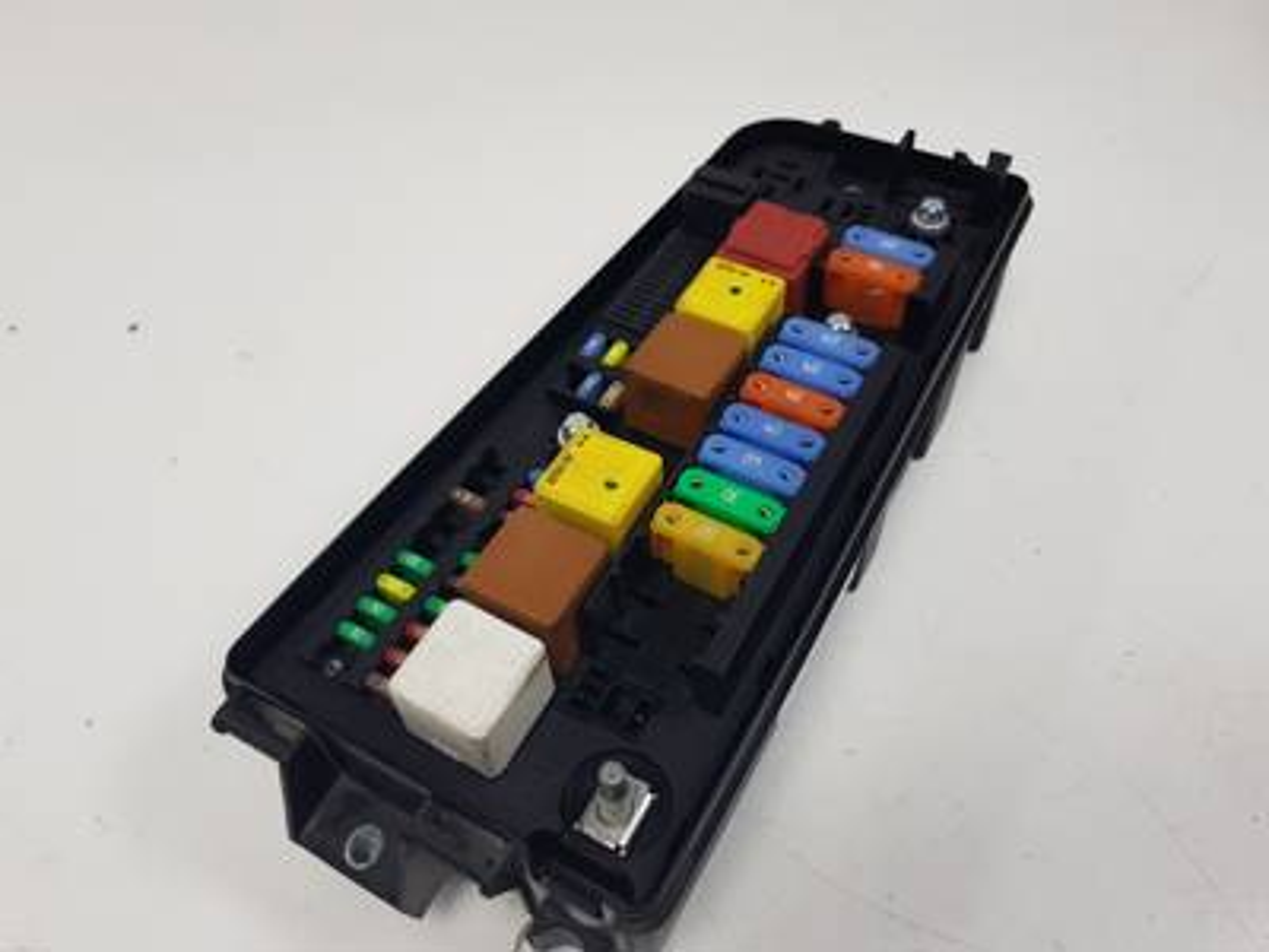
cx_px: 634
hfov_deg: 67.3
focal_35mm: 26
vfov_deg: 53.1
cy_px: 476
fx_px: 953
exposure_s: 1/380
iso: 40
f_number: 1.7
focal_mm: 4.2
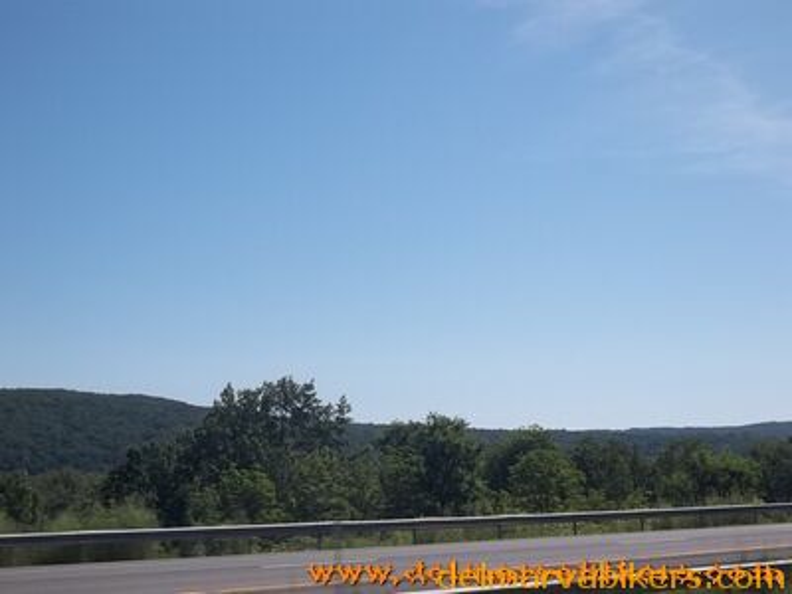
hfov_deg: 36.8
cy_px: 297
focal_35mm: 52
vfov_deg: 28.0
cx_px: 396
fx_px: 1190
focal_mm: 9.3
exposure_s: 1/125
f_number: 12.6
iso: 80
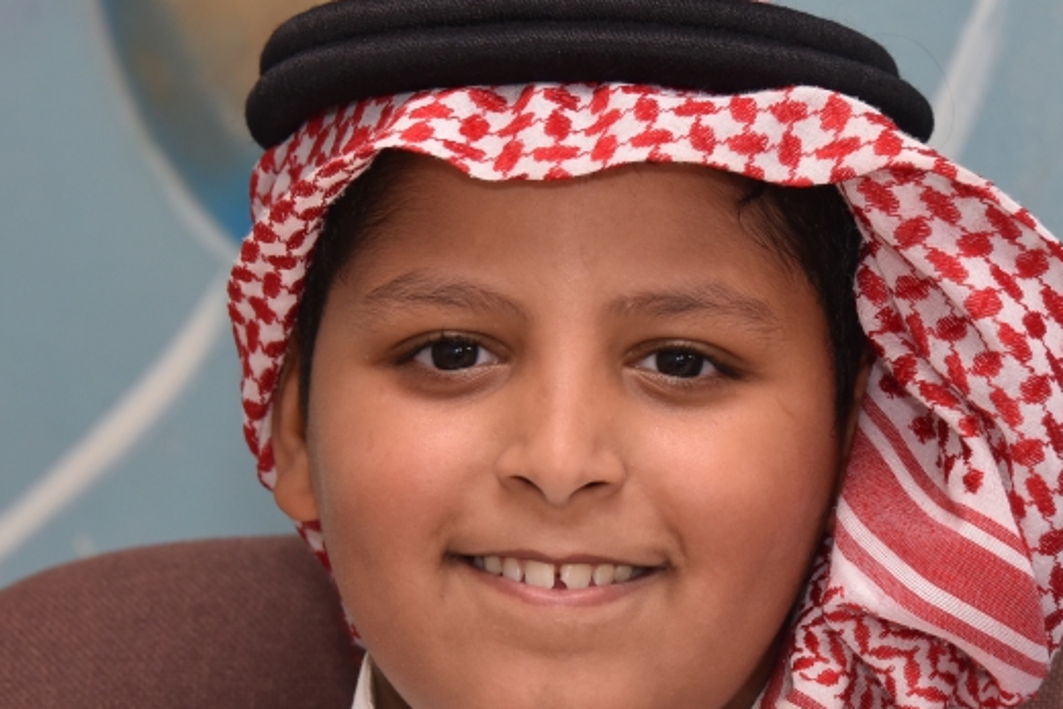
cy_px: 489
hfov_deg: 6.3
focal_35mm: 327
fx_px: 9658
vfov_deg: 4.2
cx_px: 579
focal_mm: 170
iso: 400
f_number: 5.6
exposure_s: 1/100
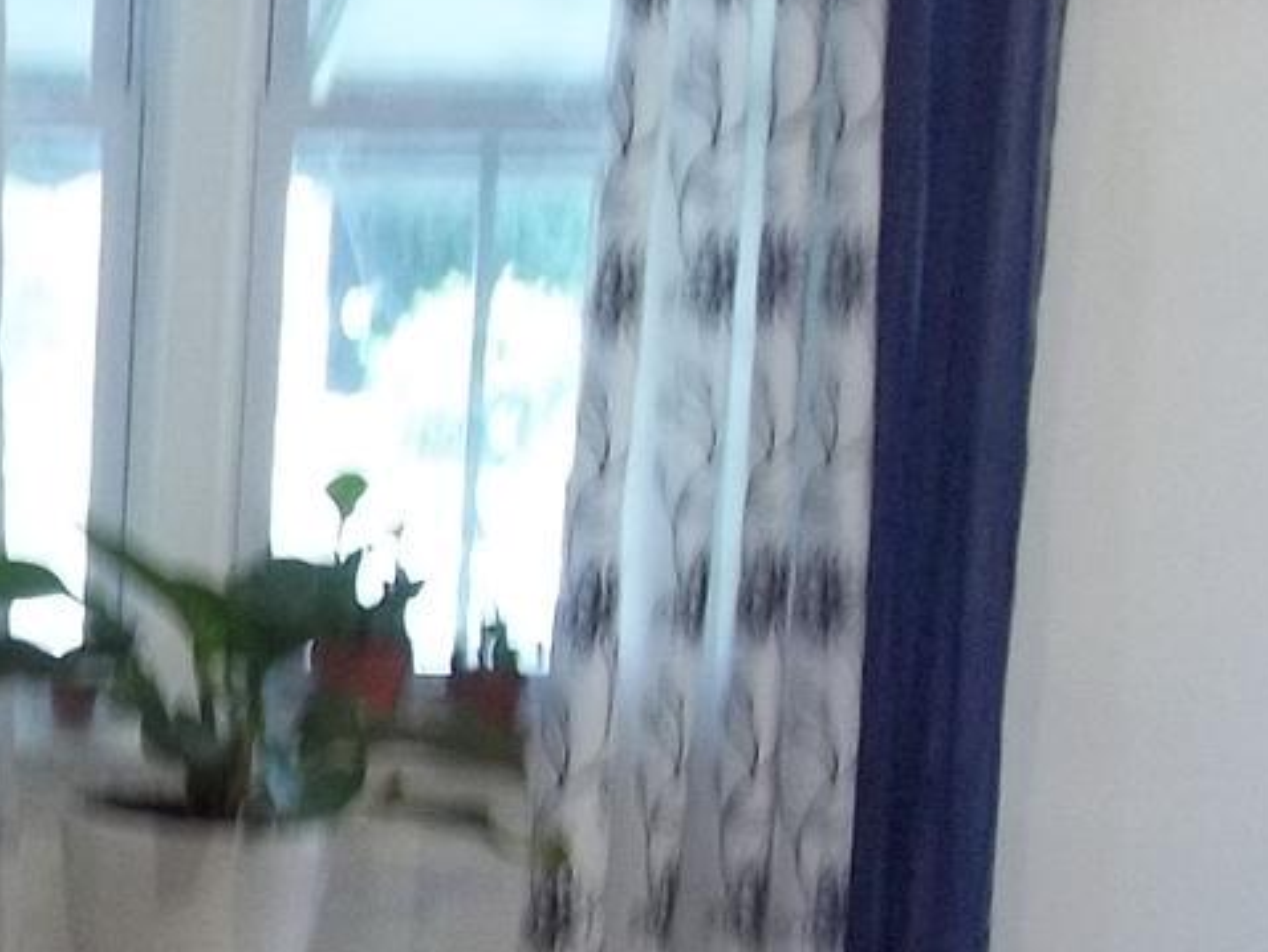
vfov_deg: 10.7
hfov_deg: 12.9
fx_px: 5021
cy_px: 1061
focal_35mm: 137
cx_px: -1093
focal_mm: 5.7
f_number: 2.9
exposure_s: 1/30
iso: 110
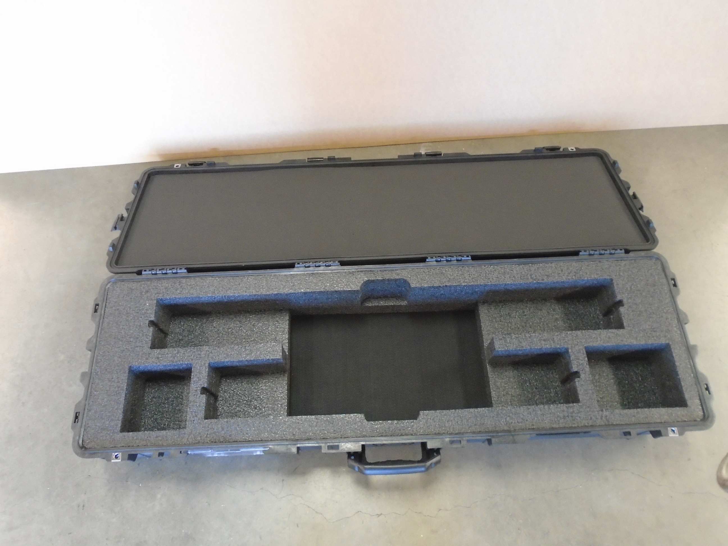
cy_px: 273
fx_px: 547
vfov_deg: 53.1
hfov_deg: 67.3
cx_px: 364
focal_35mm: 26
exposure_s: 1/10
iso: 400
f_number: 3.2
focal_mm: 4.6
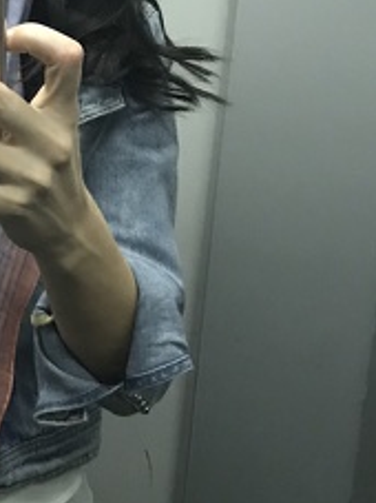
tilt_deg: -8.9
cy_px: 142
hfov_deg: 19.0
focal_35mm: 74
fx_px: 1073
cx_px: -53
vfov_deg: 26.1
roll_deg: -3.8
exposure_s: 1/6
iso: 100
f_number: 1.8
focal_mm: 3.99
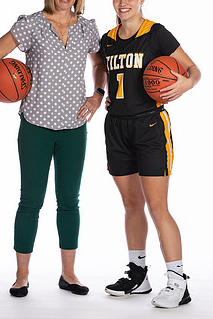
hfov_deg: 7.1
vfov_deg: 10.6
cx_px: 99
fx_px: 1711
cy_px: 97
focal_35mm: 193
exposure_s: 1/100
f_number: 5.6
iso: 100
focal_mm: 92
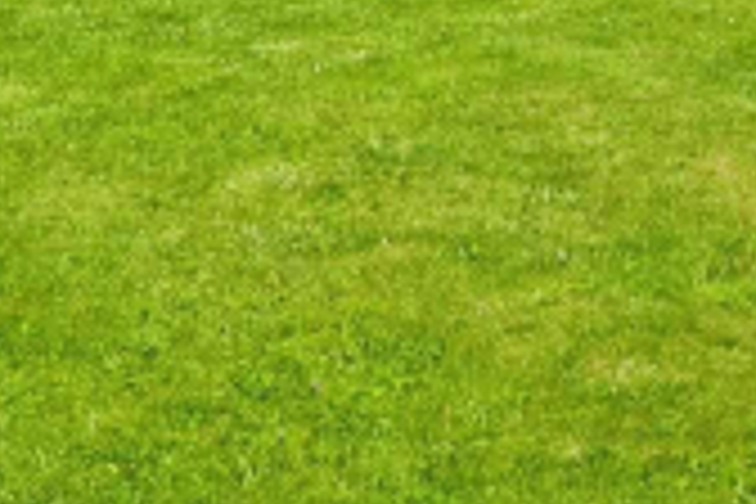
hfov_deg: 13.7
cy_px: -459
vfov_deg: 9.6
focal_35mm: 134
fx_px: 2814
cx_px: 1346
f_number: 5
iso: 100
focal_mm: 20
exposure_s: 1/400
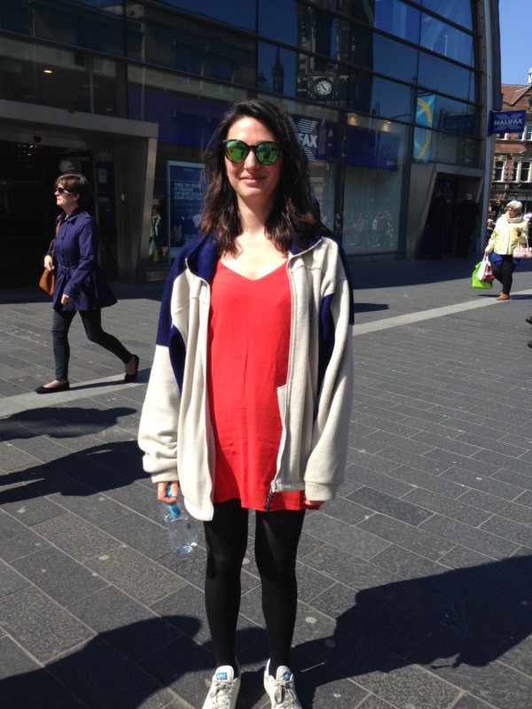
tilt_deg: -13.5
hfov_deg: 42.9
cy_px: 354
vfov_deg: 55.4
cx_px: 266
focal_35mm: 33
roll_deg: -1.2
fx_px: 676
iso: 50
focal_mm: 4.12
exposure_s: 1/1261
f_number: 2.4
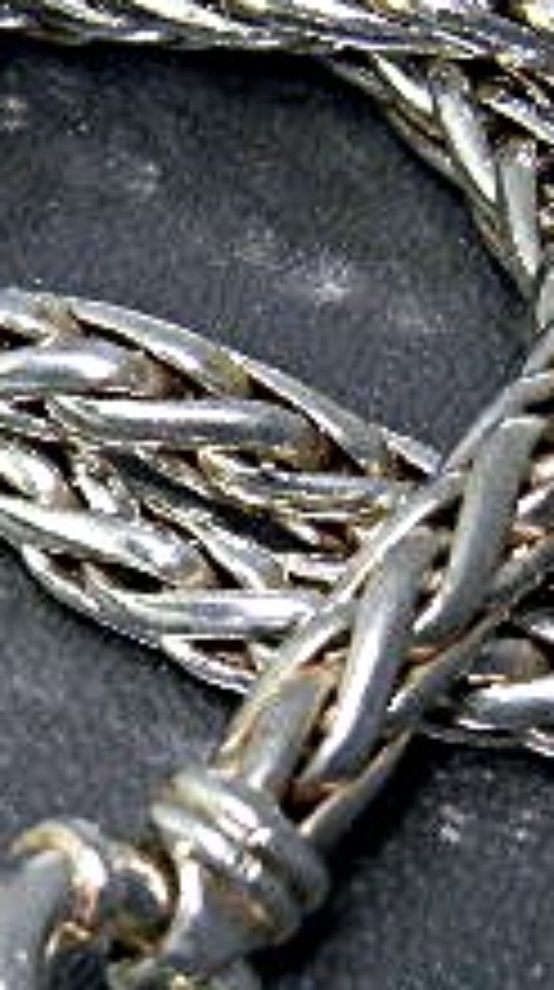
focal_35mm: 108
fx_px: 2834
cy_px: 603
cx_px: 99
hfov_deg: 11.1
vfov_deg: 19.8
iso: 526
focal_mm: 6.2
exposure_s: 1/30
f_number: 7.2
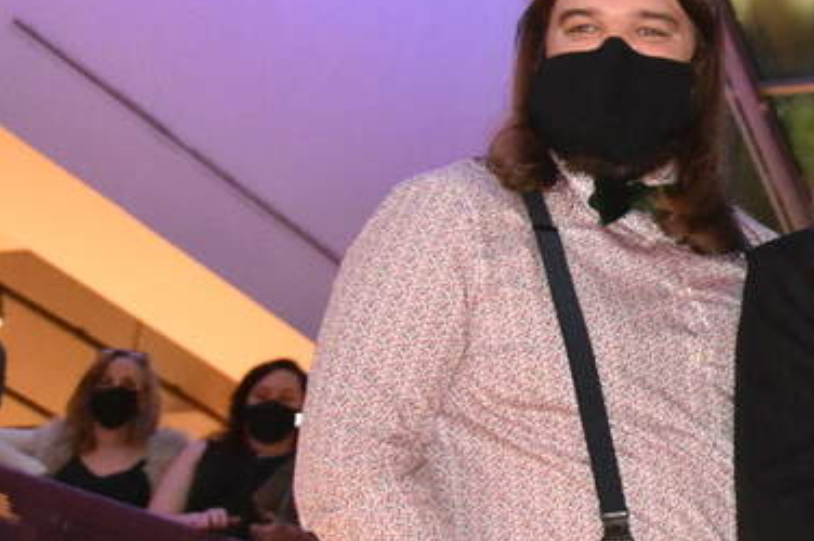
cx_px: 1193
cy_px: 93
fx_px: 2598
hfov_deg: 16.4
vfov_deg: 11.8
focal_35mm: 115
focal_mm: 24
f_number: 3.8
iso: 5000
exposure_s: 1/60
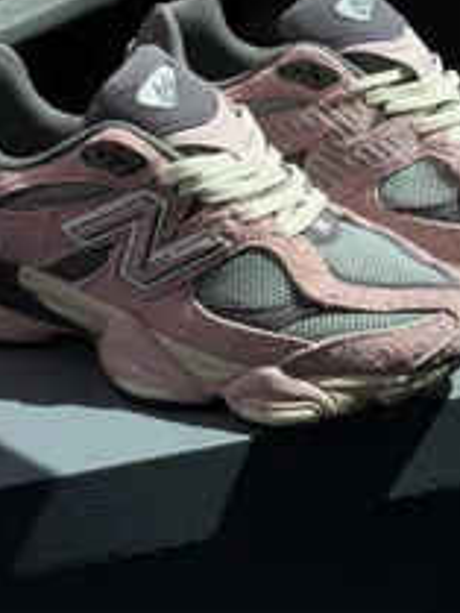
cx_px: 214
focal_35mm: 110
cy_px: 141
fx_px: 1947
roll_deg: +2.4
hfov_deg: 13.5
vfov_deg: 17.8
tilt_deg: -16.8
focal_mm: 6.76
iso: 64
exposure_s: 1/3226
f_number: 1.78
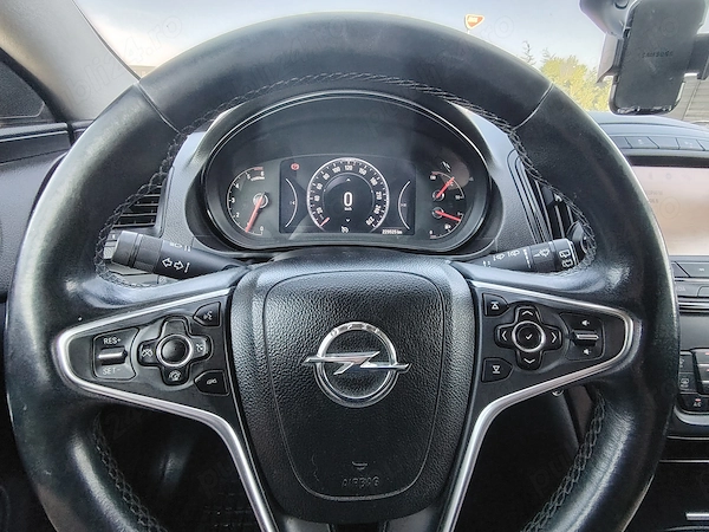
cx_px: 354
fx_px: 348
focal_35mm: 17
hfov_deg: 91.0
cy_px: 266
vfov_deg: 74.7
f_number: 2.2
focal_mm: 1.42
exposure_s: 1/100
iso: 146
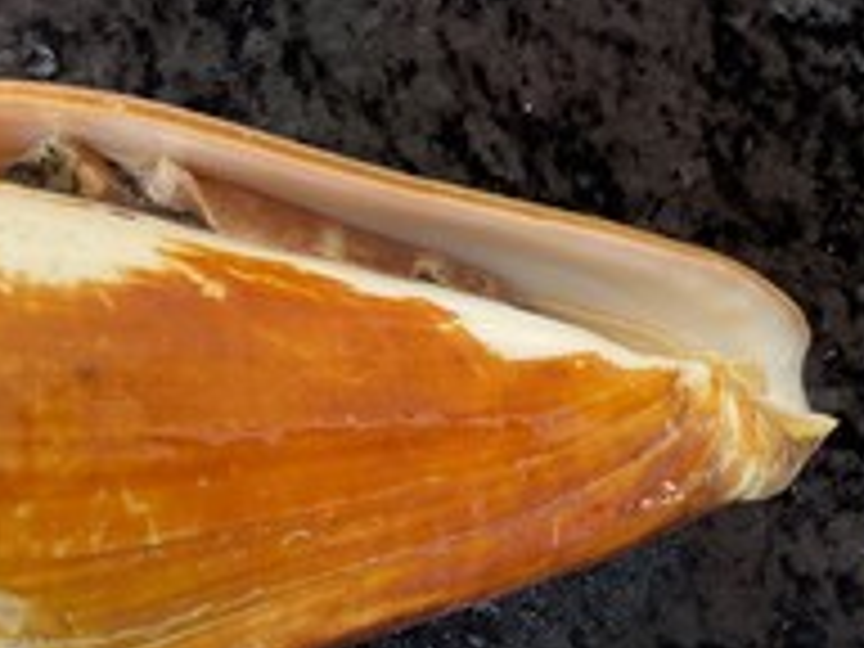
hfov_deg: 36.2
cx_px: 410
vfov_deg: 27.1
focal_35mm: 53
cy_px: 502
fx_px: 1323
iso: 100
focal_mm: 3
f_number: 1.8
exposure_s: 1/60
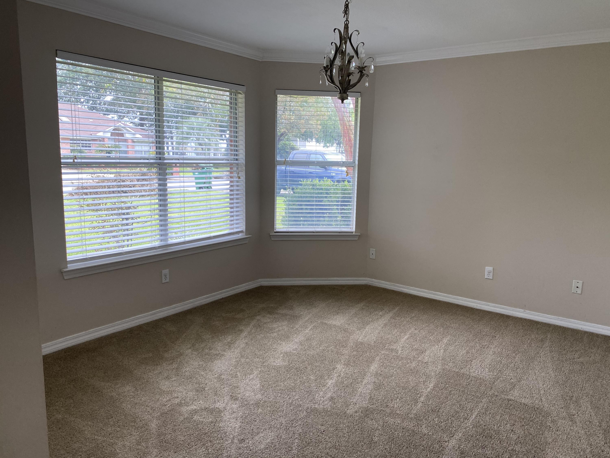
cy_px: 229
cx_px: 305
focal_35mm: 26
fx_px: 458
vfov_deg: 53.1
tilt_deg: -8.7
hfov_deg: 67.3
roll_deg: -1.5
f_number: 1.8
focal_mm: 4.25
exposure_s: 1/121
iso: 80
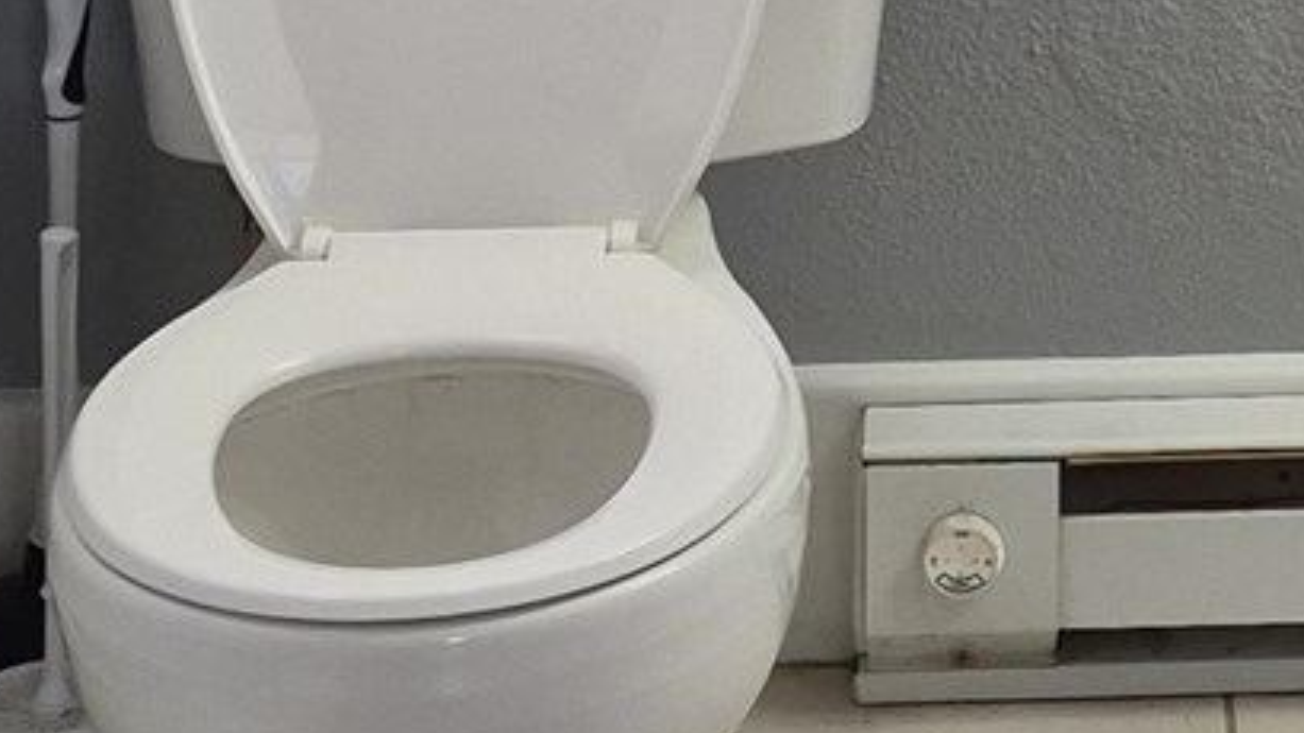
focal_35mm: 141
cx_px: 1483
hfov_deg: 14.8
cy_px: -472
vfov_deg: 8.4
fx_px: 4875
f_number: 1.8
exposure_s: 1/180
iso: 125
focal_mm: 5.4
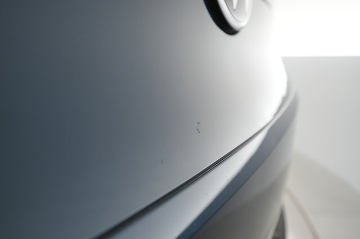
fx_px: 280
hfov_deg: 65.5
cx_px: 180
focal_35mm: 28
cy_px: 120
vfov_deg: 46.4
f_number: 4.5
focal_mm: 28
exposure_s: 1/100
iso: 2500
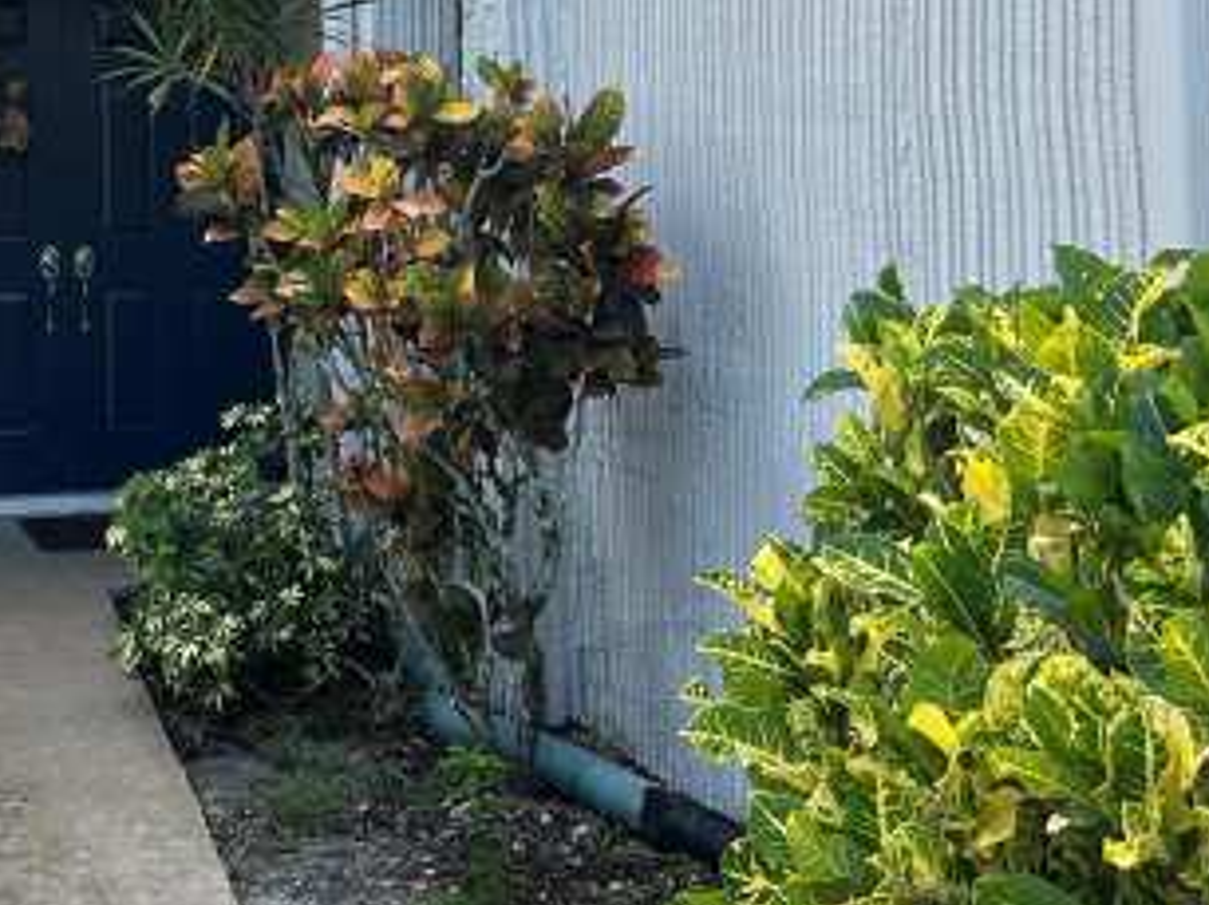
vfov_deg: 21.0
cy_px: 36
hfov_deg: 27.4
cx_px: 91
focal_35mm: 68
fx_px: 2373
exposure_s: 1/502
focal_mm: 5.7
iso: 50
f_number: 1.5
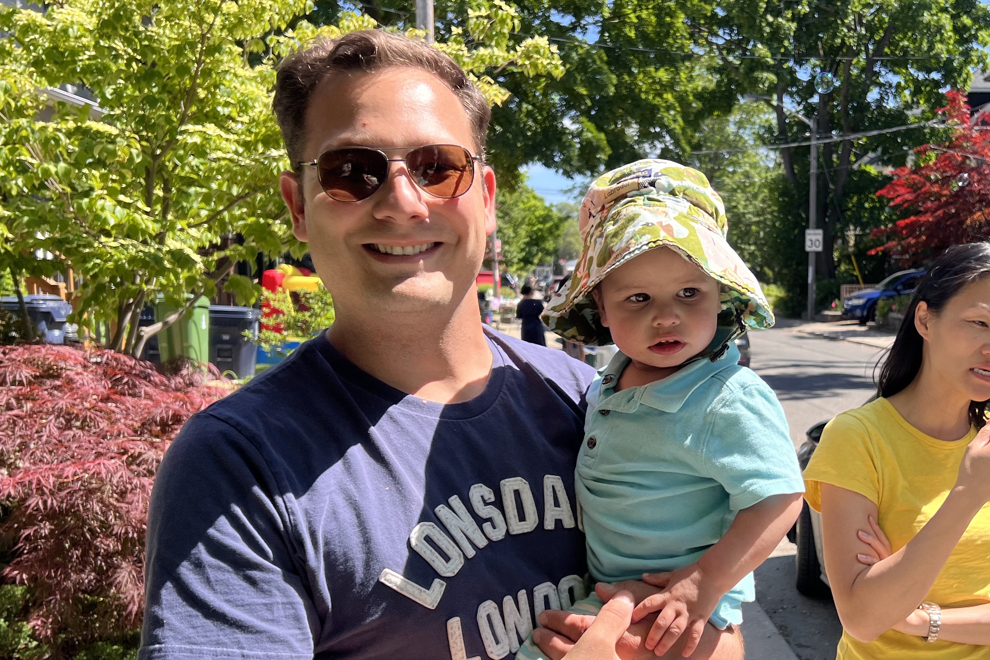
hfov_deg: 46.5
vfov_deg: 32.5
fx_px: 1127
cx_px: 677
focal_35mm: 41
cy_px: 417
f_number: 1.5
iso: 50
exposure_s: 1/1311
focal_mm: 5.7
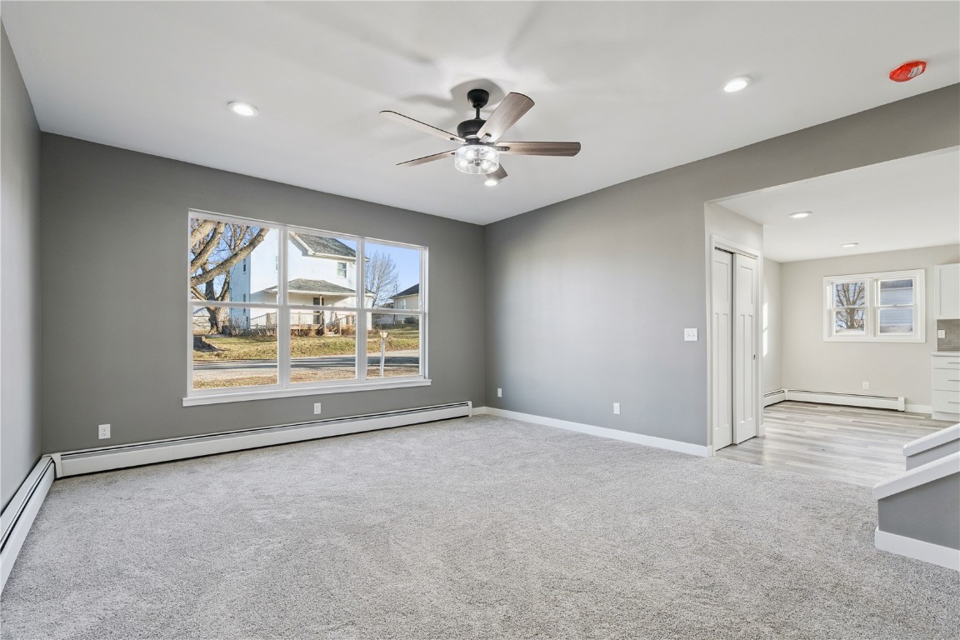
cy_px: 320
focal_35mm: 16
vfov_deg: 73.7
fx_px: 427
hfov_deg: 96.7
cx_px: 480
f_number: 8
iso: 400
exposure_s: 1/50
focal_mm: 16
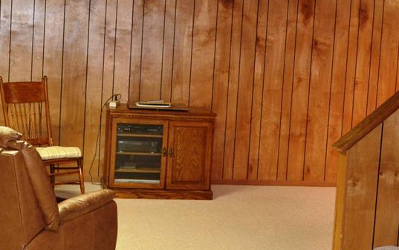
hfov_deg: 30.2
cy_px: 100
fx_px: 740
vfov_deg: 19.1
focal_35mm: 68
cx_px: 208
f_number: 3.8
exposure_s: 1/60
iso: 1250
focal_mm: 22
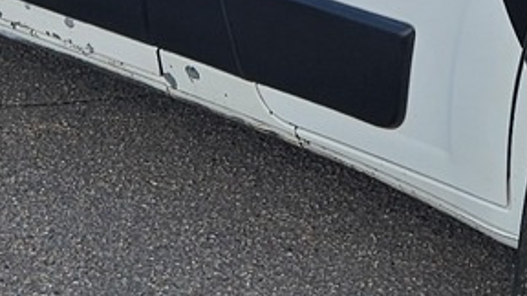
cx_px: 520
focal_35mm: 139
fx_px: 1942
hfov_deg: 15.2
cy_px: -389
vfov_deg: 8.1
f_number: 1.8
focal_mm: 5.4
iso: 25
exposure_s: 1/1228
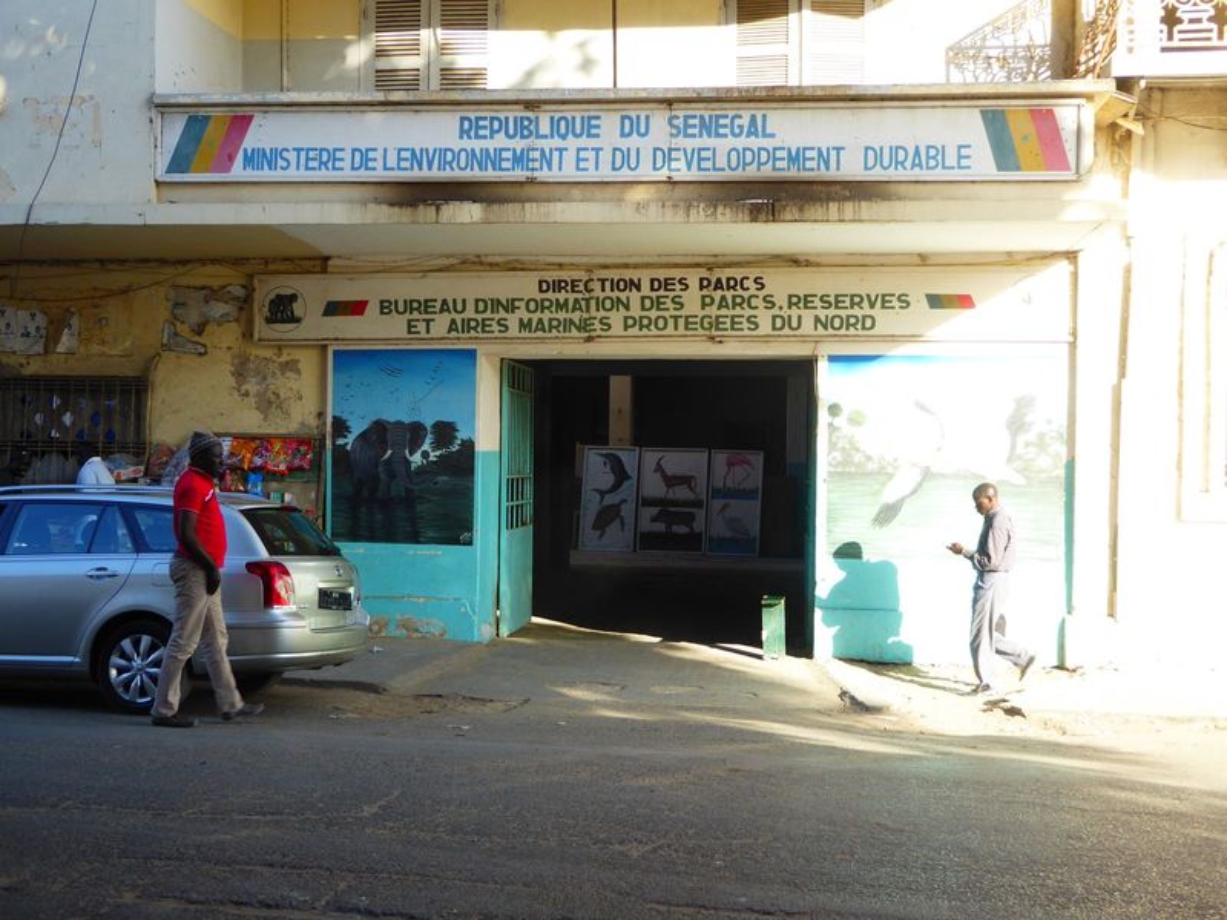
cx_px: 614
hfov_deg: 42.9
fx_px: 1560
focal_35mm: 44
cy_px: 460
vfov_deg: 32.9
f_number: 3.9
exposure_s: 1/100
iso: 80
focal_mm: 7.8
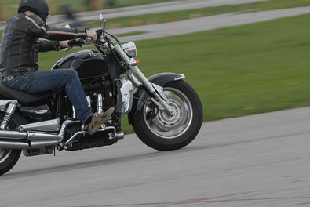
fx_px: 4188
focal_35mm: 486
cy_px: 104
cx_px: 82
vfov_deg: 2.8
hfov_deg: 4.2
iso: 100
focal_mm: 200
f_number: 7.1
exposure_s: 1/100
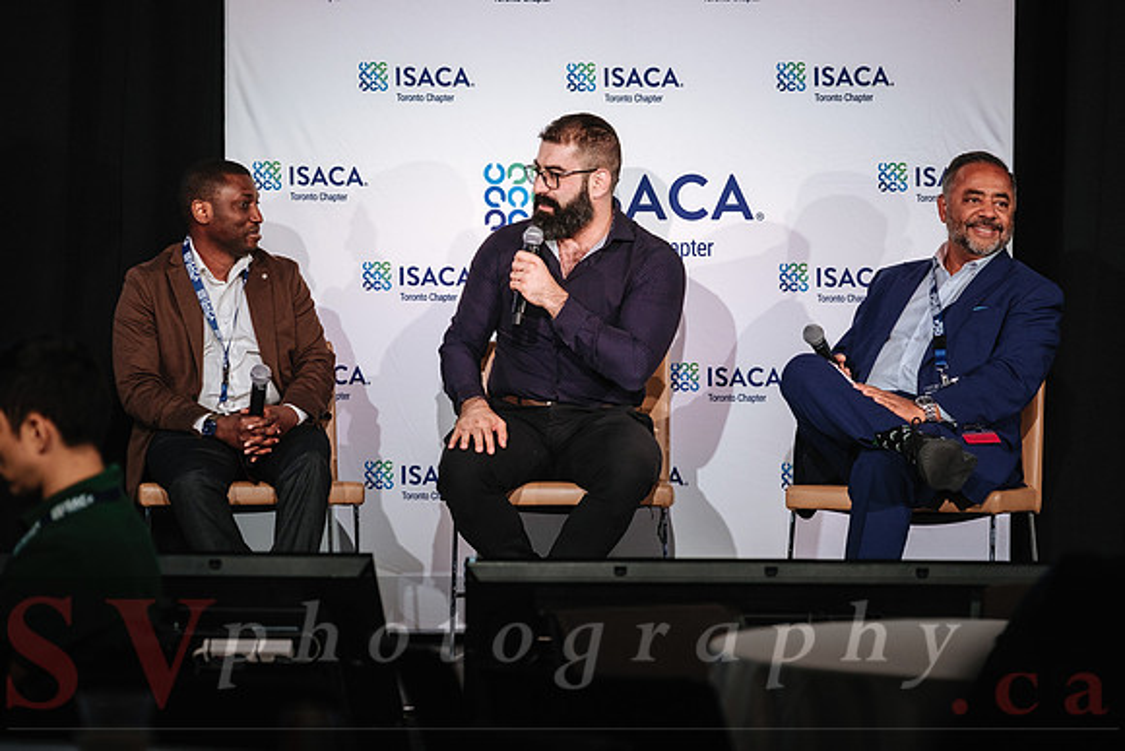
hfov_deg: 10.9
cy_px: 360
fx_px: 5918
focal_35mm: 189
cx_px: 562
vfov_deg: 7.3
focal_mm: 119.2
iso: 800
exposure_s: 1/80
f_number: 2.8
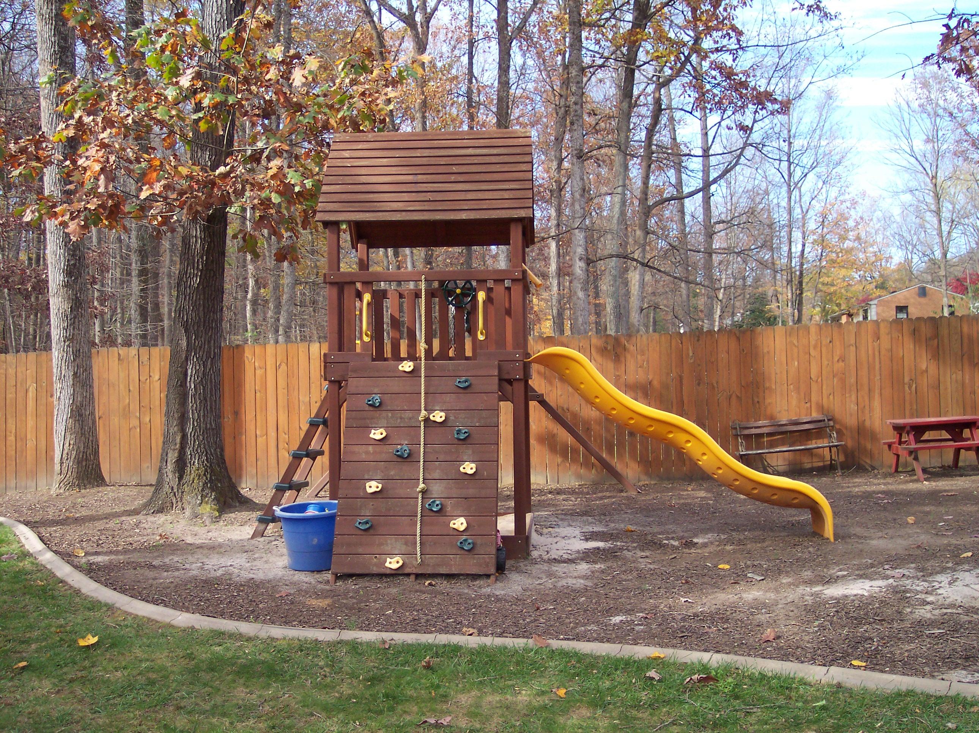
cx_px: 490
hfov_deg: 49.0
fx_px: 1074
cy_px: 366
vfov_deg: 37.7
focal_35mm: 38
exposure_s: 1/350
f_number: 2.8
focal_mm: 8
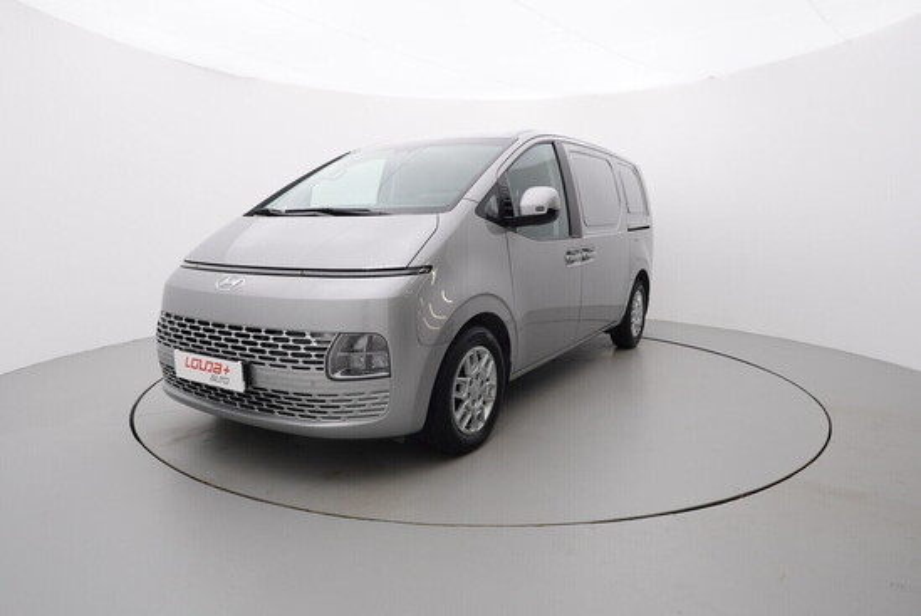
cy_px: 308
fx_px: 576
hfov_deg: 77.3
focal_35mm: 22
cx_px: 460
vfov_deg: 56.2
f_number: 5.6
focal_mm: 15
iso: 200
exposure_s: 1/80
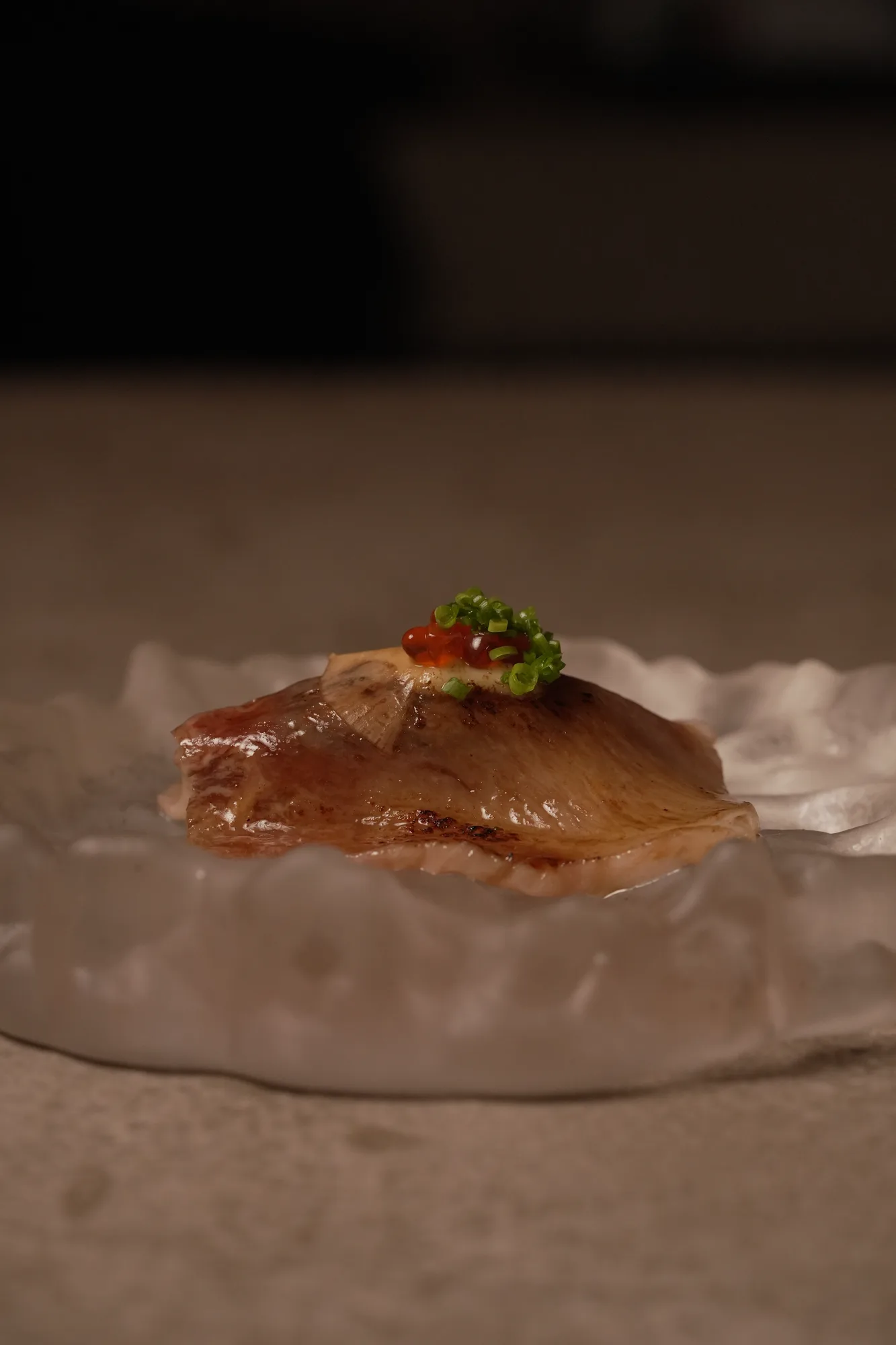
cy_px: 672
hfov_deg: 15.2
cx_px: 448
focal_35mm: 90
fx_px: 3360
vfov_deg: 22.6
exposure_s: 1/160
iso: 3200
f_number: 6.3
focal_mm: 90
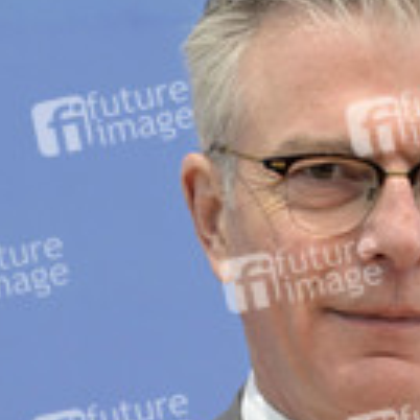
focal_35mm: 177
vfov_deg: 9.8
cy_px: 354
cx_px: 343
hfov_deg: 9.9
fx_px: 2430
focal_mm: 62
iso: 5000
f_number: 5.6
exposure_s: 1/500
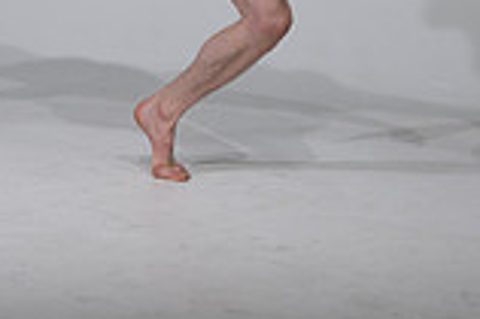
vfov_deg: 7.1
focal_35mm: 191
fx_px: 2544
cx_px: 112
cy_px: -169
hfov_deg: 10.8
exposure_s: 1/250
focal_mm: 52
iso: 400
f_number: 4
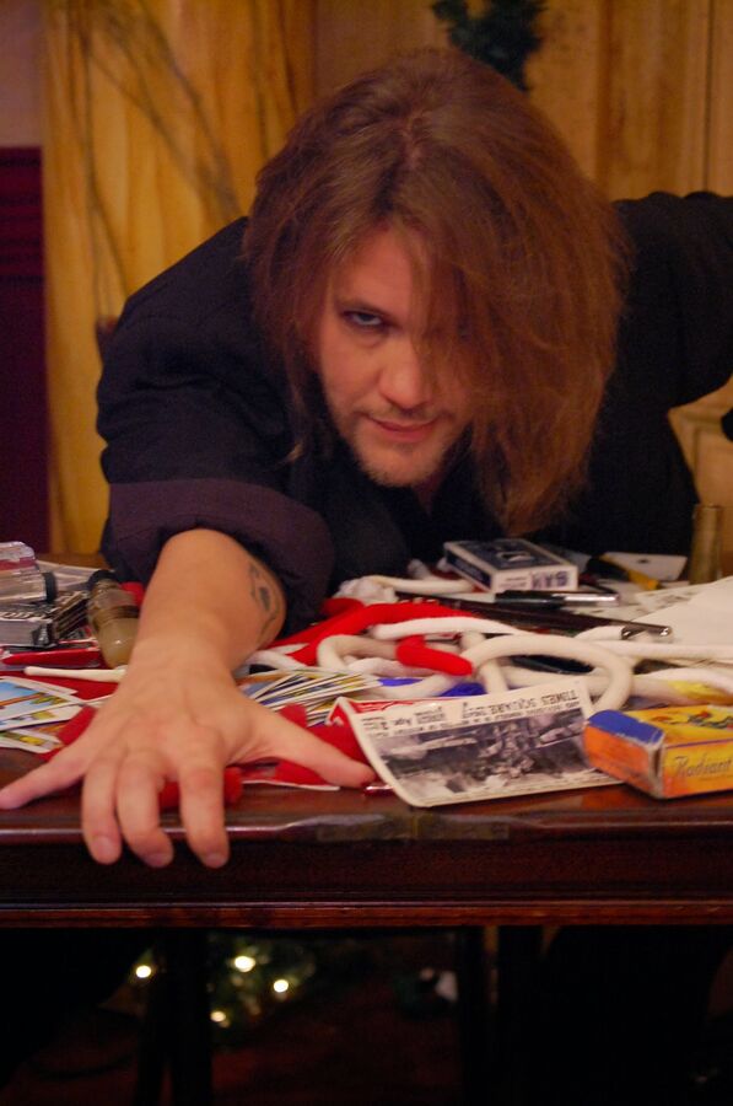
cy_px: 553
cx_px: 366
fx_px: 2528
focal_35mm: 82
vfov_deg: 24.7
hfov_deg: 16.5
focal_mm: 55
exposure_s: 1/60
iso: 1600
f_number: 4
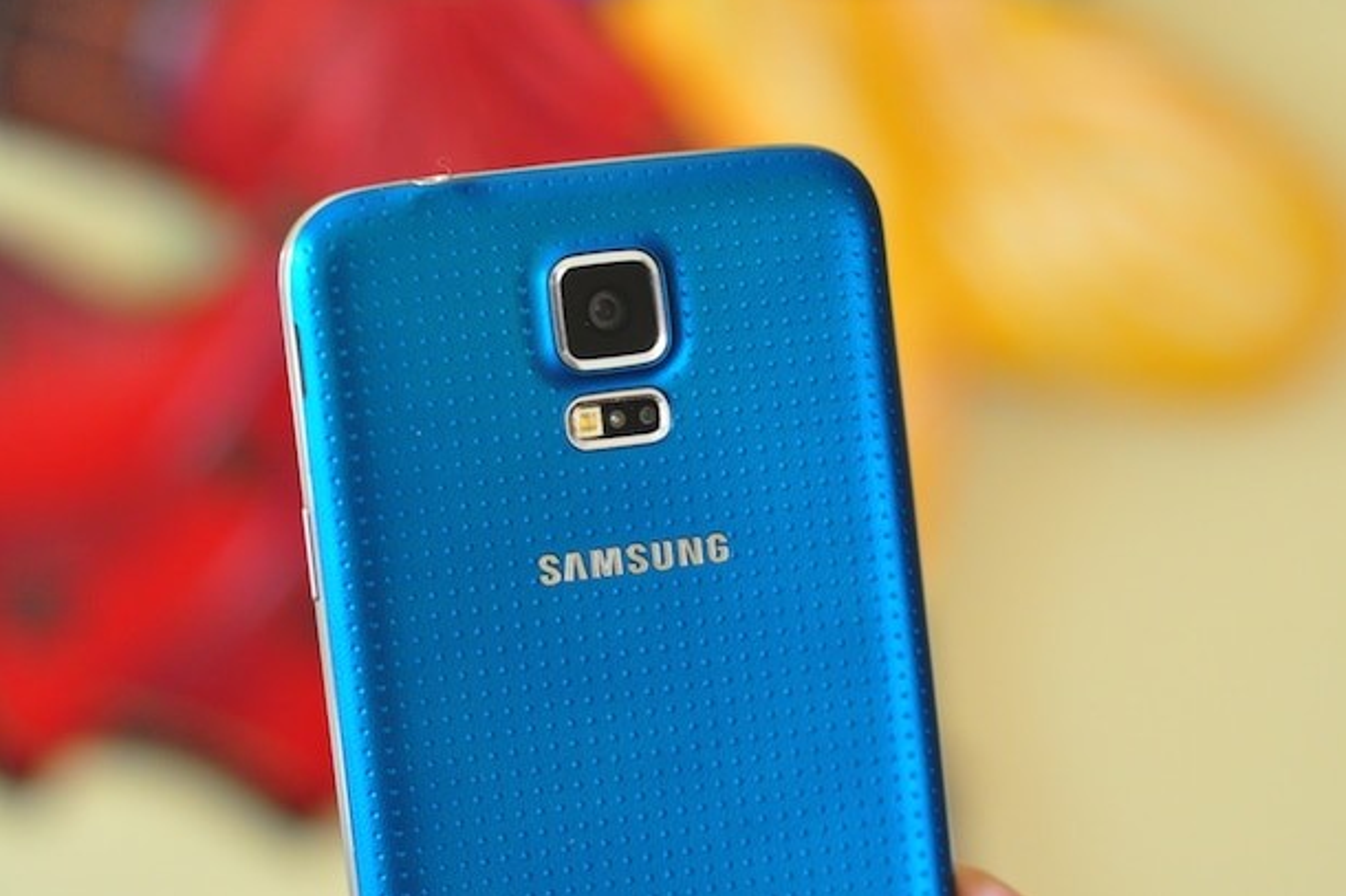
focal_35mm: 76
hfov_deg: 26.7
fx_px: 2841
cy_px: 447
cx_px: 681
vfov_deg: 17.9
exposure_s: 1/50
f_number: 3.5
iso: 1600
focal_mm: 50
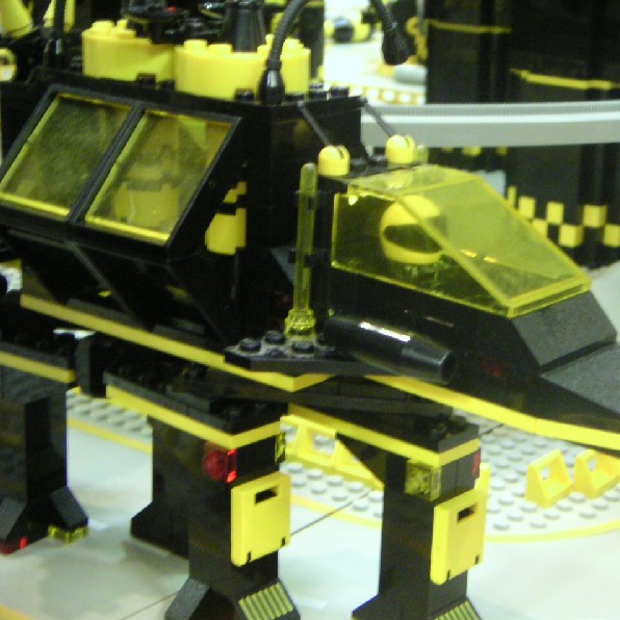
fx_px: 1418
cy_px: 309
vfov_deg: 24.7
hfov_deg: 24.5
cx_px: 413
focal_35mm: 70
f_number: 3.2
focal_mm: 7.7
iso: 400
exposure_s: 1/3
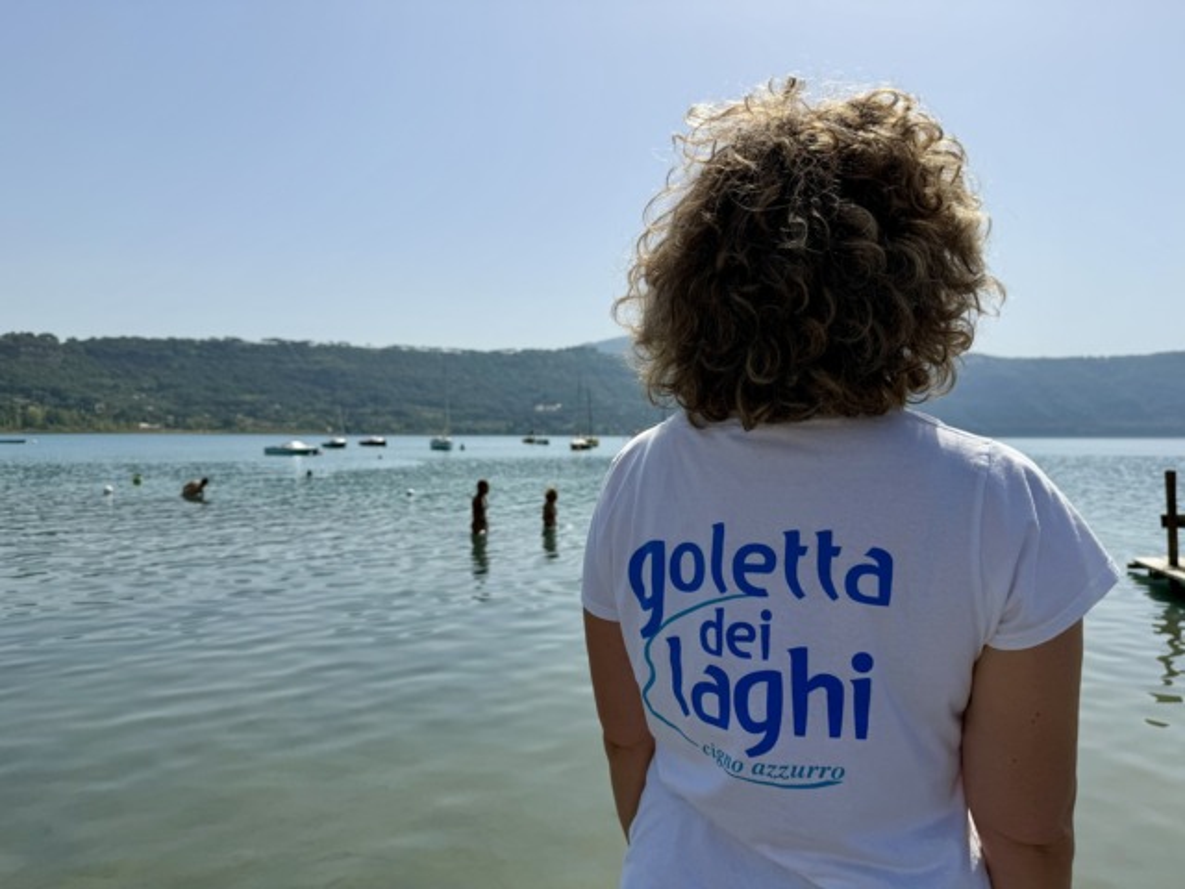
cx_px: 592
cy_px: 444
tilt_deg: -1.7
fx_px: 822
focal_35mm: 24
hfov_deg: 71.6
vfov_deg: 56.8
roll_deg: -0.2
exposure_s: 1/9091
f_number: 1.78
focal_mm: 6.76
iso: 80
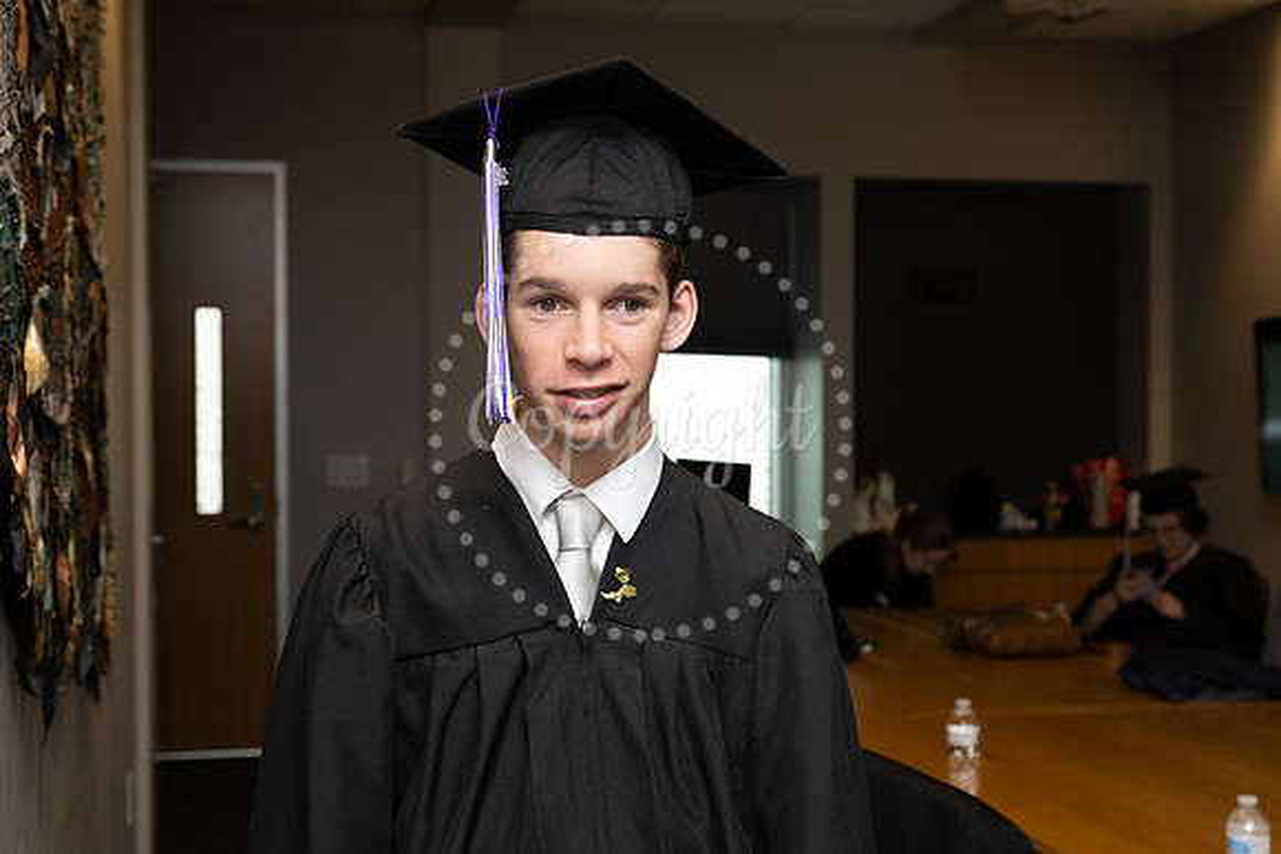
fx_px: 1815
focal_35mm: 51
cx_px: 640
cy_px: 427
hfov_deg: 38.9
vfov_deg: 26.5
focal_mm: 51
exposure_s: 1/125
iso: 640
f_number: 5.6
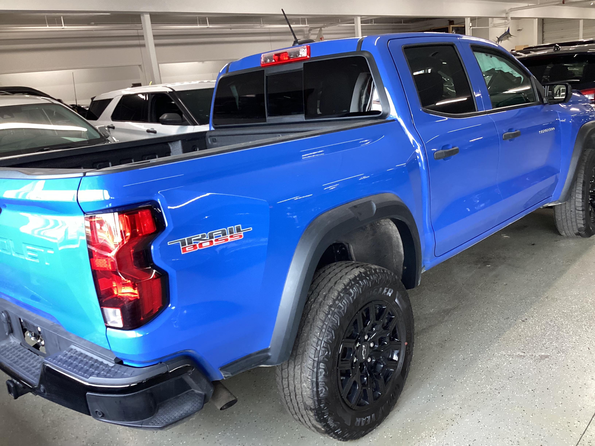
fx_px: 533
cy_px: 223
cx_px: 298
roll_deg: +5.2
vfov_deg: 45.4
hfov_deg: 58.4
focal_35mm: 31
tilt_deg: -17.9
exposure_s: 1/60
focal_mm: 3.3
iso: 125
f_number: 2.4
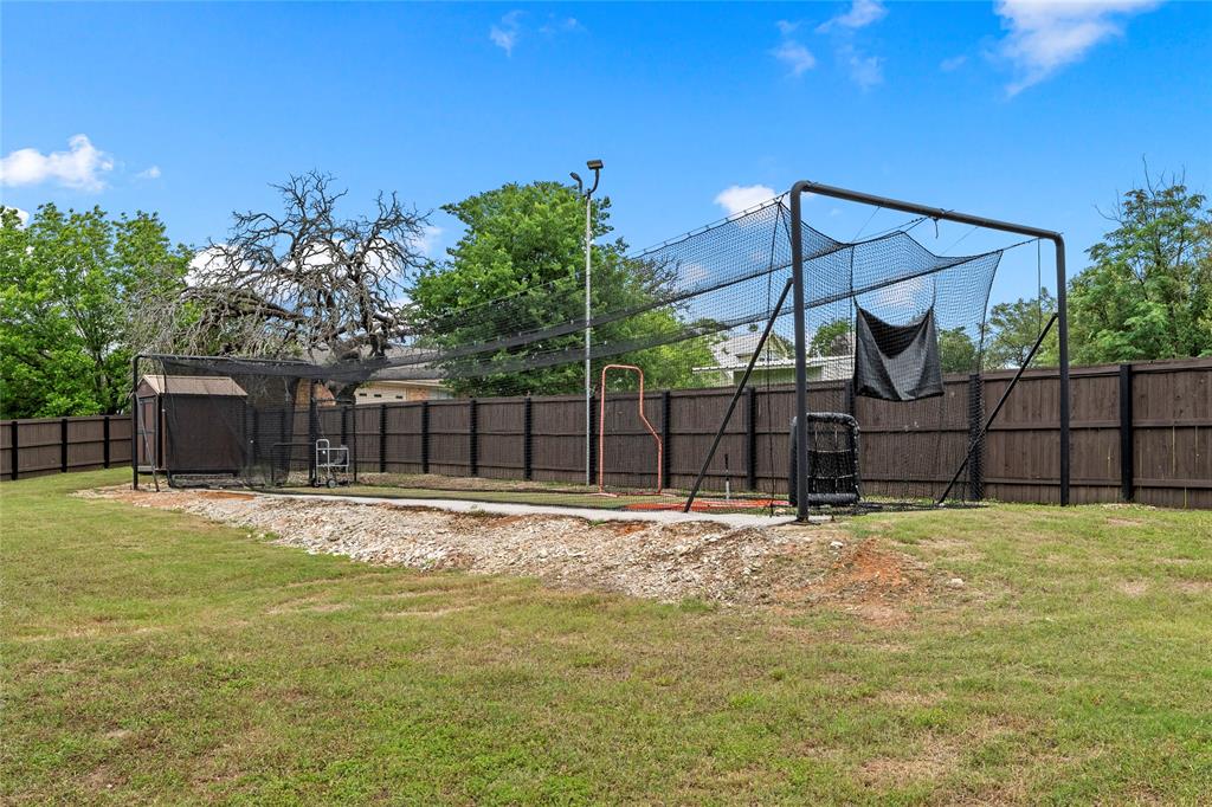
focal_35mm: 34
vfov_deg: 38.9
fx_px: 1144
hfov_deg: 55.8
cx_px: 606
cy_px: 404
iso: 320
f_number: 9
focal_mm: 23
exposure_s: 1/500
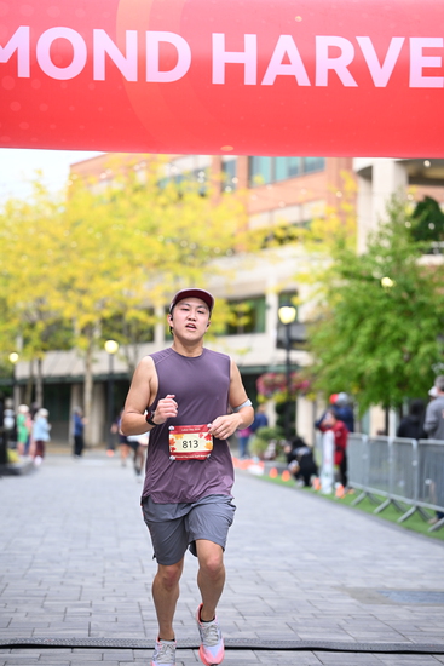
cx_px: 222
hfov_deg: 13.7
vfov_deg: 20.4
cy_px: 333
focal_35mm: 100
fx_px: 1849
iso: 1000
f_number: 2.8
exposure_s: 1/1600
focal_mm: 100
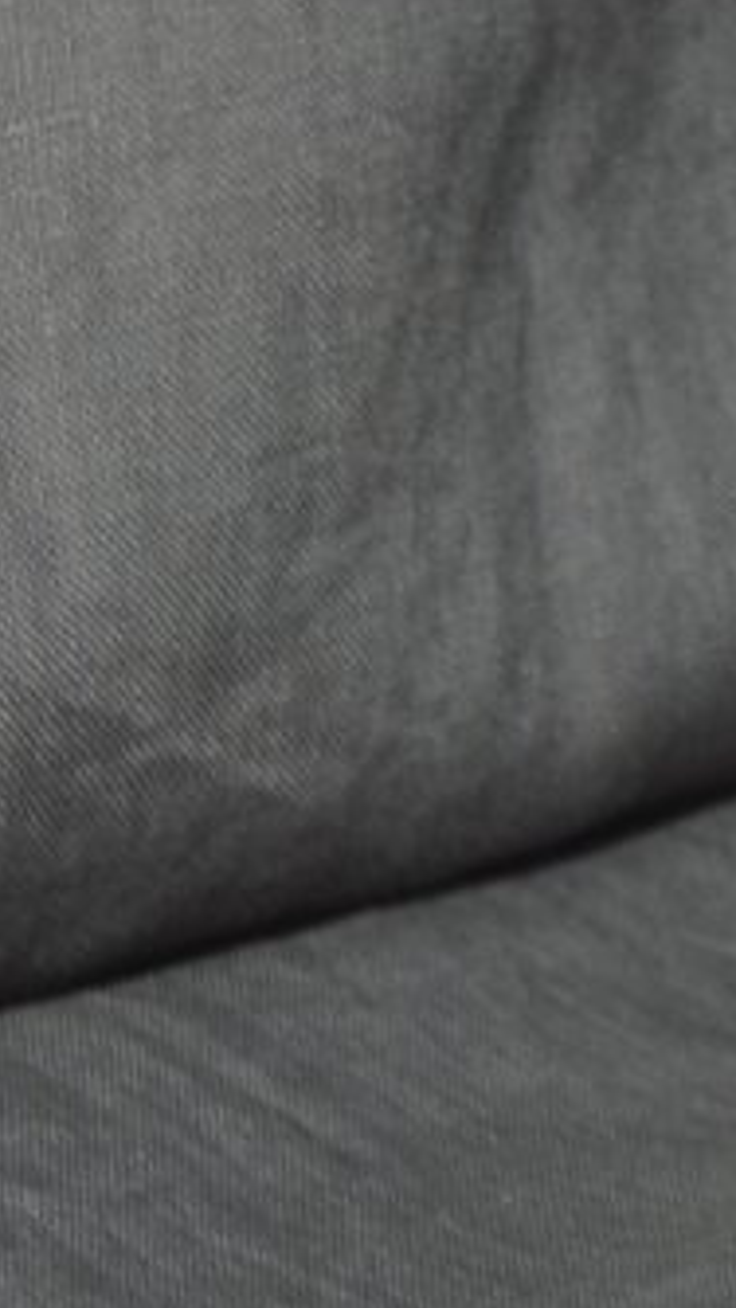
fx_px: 10746
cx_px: 1464
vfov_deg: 6.9
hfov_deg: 3.9
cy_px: -270
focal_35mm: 310
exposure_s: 1/250
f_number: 8
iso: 100
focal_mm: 55
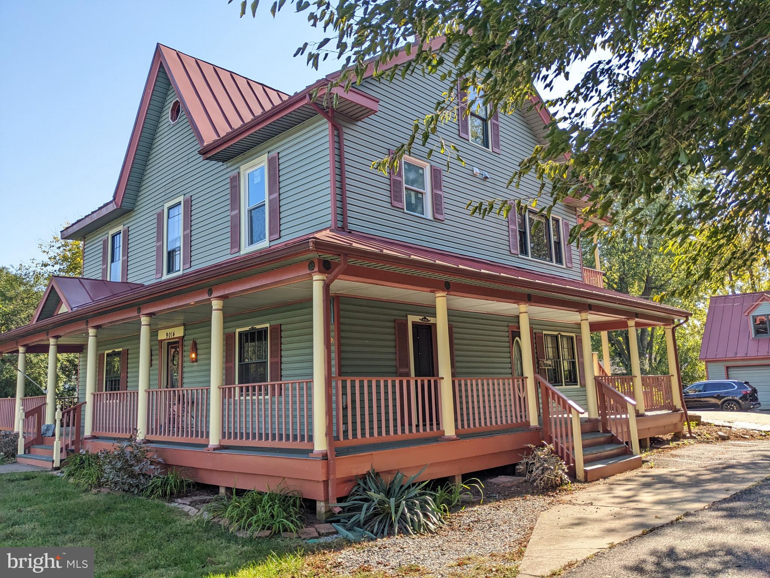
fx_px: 601
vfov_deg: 51.4
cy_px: 289
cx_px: 385
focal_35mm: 27
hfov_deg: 65.3
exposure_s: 1/1174
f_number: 1.73
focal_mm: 4.38
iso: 57
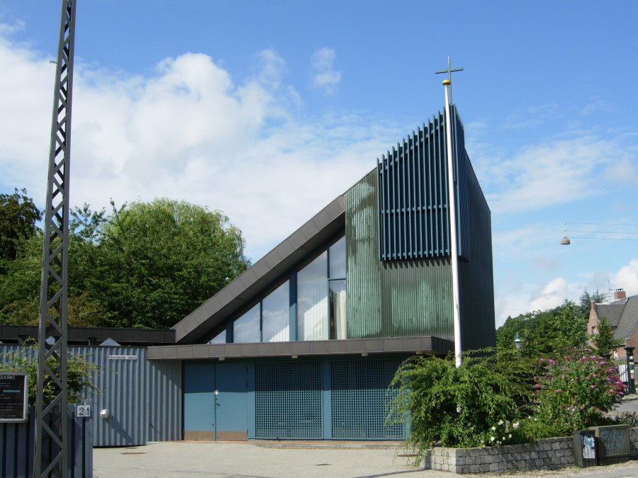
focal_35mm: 36
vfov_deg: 39.7
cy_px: 239
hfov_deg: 51.4
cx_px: 319
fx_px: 664
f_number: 6.1
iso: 50
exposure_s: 1/313
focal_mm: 7.5
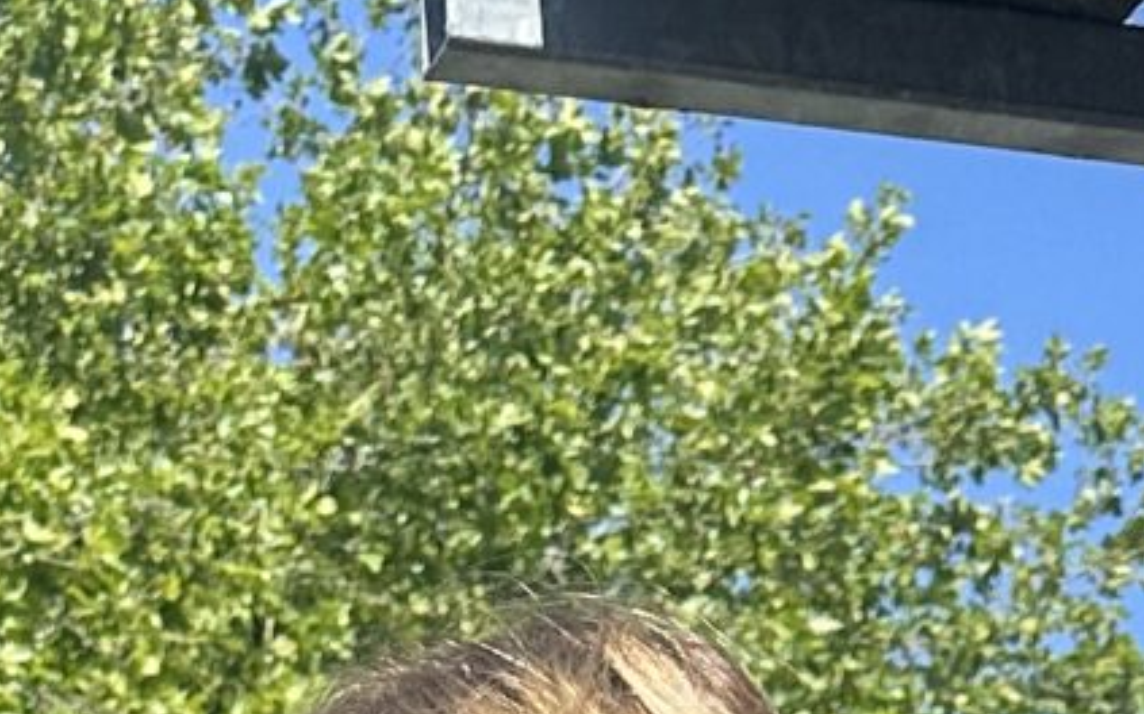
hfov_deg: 13.6
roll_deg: -0.8
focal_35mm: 154
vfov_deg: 6.2
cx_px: 446
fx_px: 4799
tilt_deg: -13.4
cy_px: 3281
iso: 80
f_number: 1.78
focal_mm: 6.86
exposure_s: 1/3597
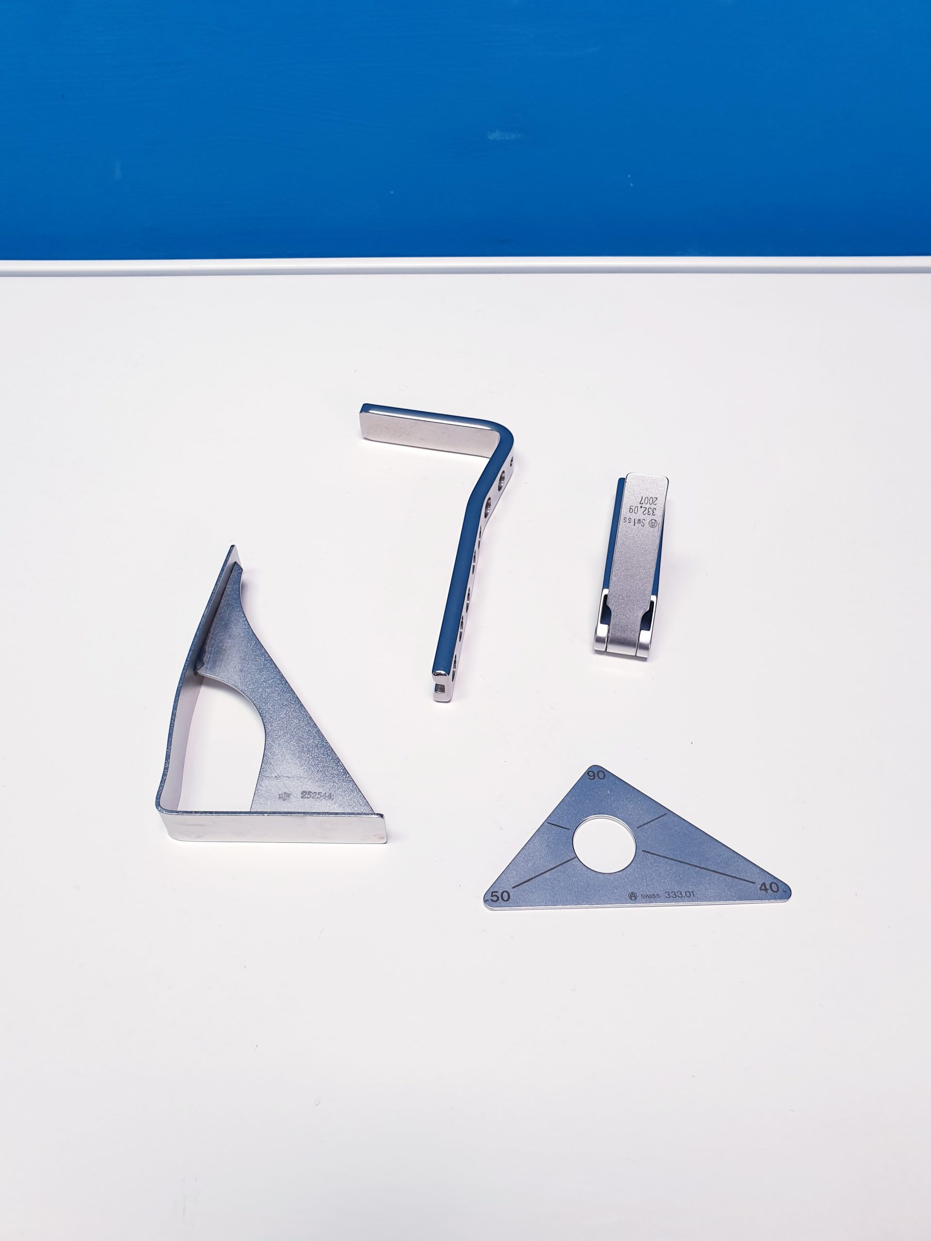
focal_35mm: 26
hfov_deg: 53.1
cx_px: 466
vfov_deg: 67.3
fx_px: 932
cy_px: 620
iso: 100
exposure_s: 1/50
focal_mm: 4.3
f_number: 2.4
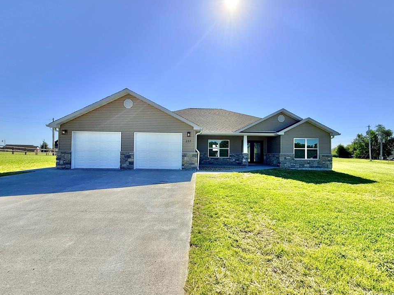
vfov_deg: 81.7
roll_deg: -0.4
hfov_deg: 98.1
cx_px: 204
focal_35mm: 15
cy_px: 149
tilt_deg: +1.6
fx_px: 171
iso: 50
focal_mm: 2.22
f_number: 2.2
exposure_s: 1/2611
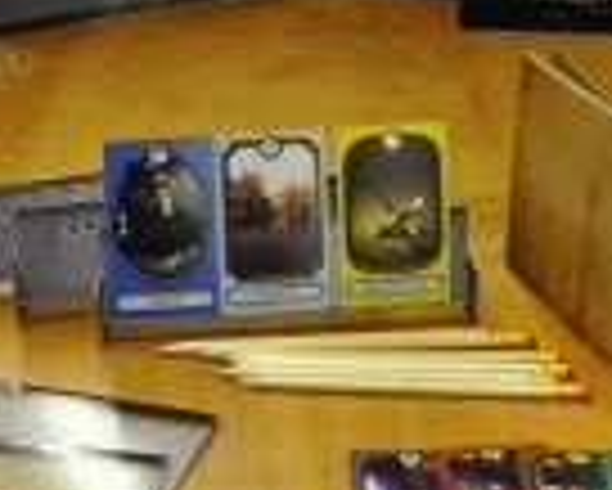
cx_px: 68
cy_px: 602
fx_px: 2302
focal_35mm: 127
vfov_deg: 11.9
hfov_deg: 15.0
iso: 800
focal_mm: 24
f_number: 3.8
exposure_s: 1/60
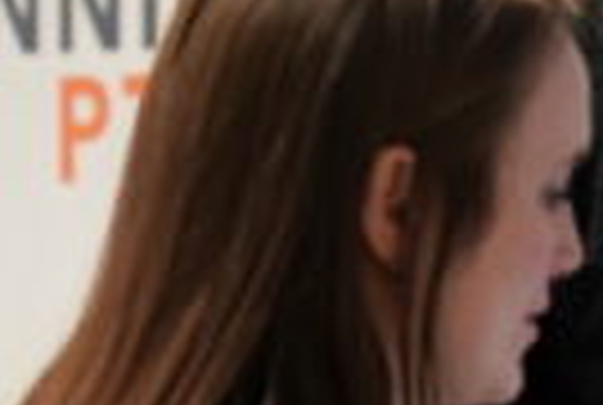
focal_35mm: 152
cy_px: 151
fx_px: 2552
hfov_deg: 13.3
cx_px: 608
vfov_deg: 9.1
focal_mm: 51
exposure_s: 1/400
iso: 3200
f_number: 2.8
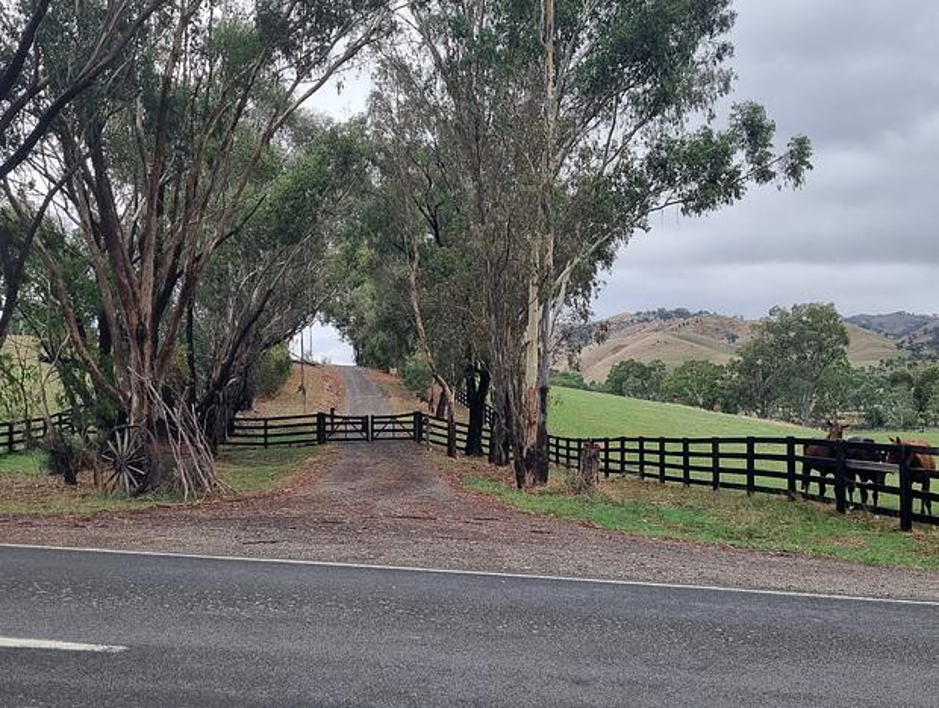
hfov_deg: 67.2
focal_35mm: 26
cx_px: 470
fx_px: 706
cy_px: 354
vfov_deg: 53.2
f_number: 1.8
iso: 50
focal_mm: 5.4
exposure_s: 1/1160
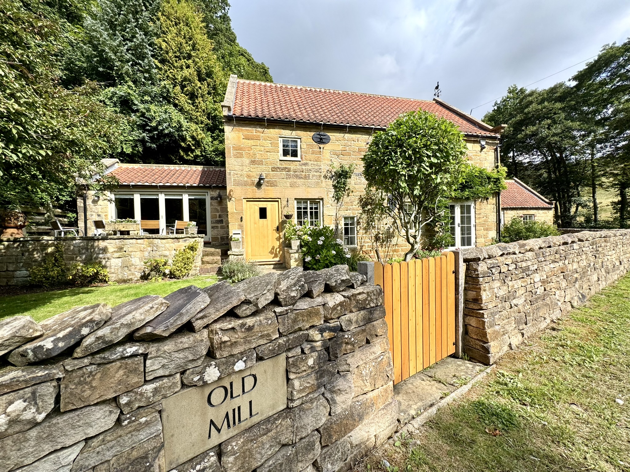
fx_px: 255
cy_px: 236
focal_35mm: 14
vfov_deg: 85.7
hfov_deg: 102.1
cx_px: 315
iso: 50
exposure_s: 1/1323
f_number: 2.2
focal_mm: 2.22
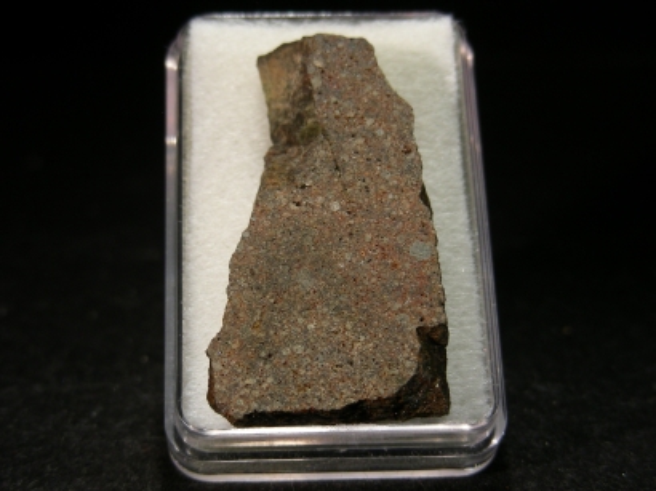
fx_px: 1648
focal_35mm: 87
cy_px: 246
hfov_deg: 22.5
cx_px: 328
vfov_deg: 17.0
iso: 50
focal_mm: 14.6
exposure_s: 1/80.3
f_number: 3.5
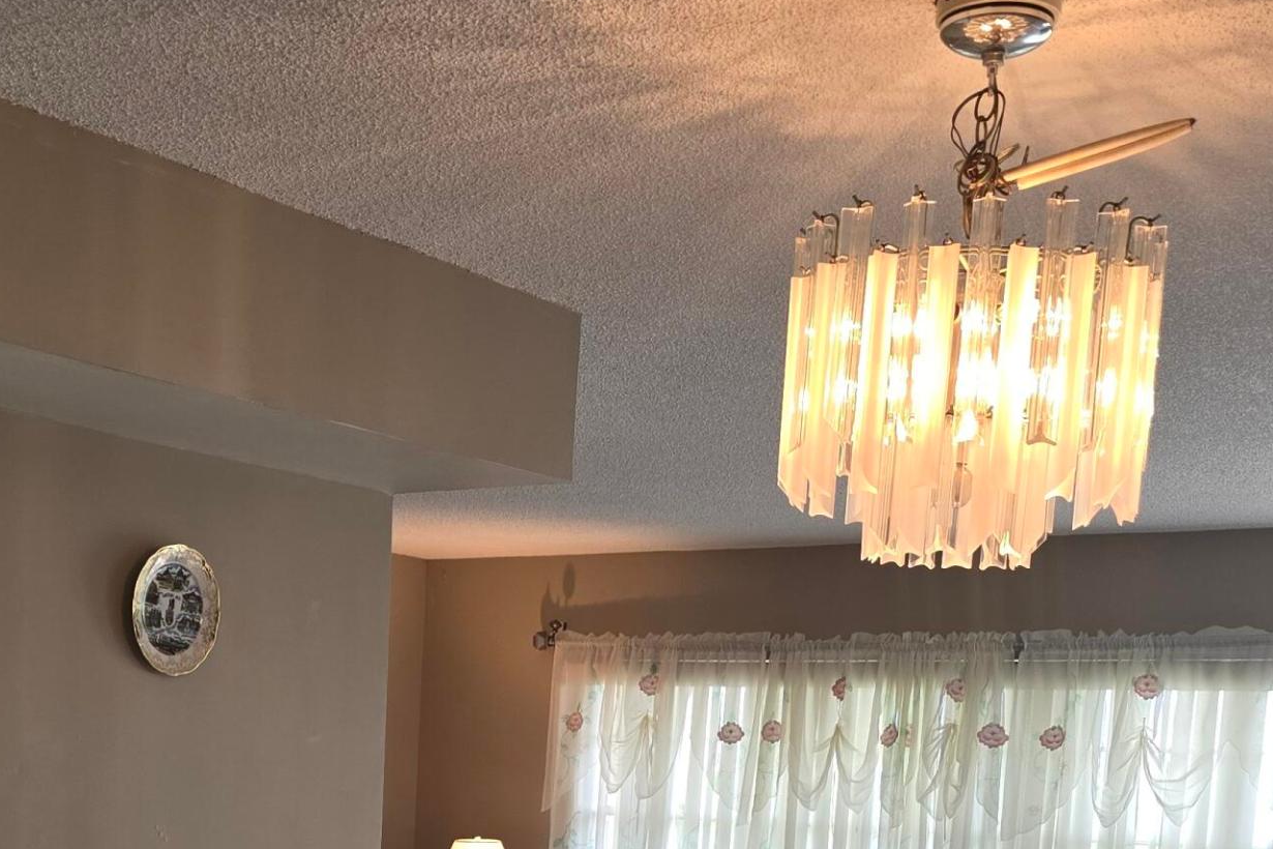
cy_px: 1090
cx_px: 405
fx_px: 1980
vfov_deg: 21.9
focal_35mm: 56
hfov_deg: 35.2
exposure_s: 1/120
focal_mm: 6.3
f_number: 1.7
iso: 125
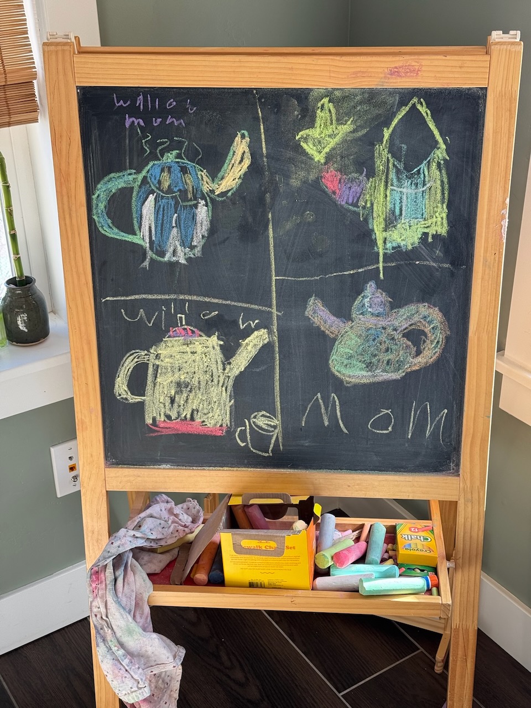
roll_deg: +0.8
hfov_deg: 30.3
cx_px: 266
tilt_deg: -30.7
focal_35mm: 48
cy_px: 354
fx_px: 982
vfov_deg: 39.7
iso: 80
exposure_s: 1/140
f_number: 1.78
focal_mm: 6.76
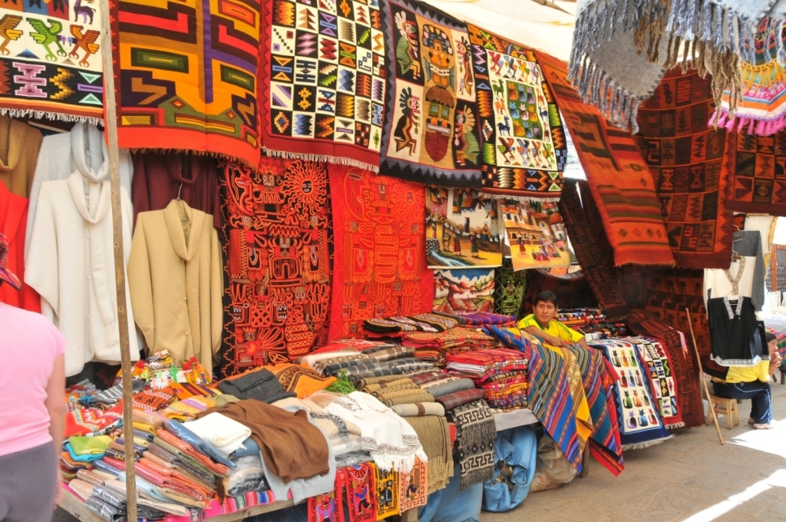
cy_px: 261
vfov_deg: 39.9
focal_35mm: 33
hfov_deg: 57.3
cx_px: 393
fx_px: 720
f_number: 11
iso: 200
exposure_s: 1/20
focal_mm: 22
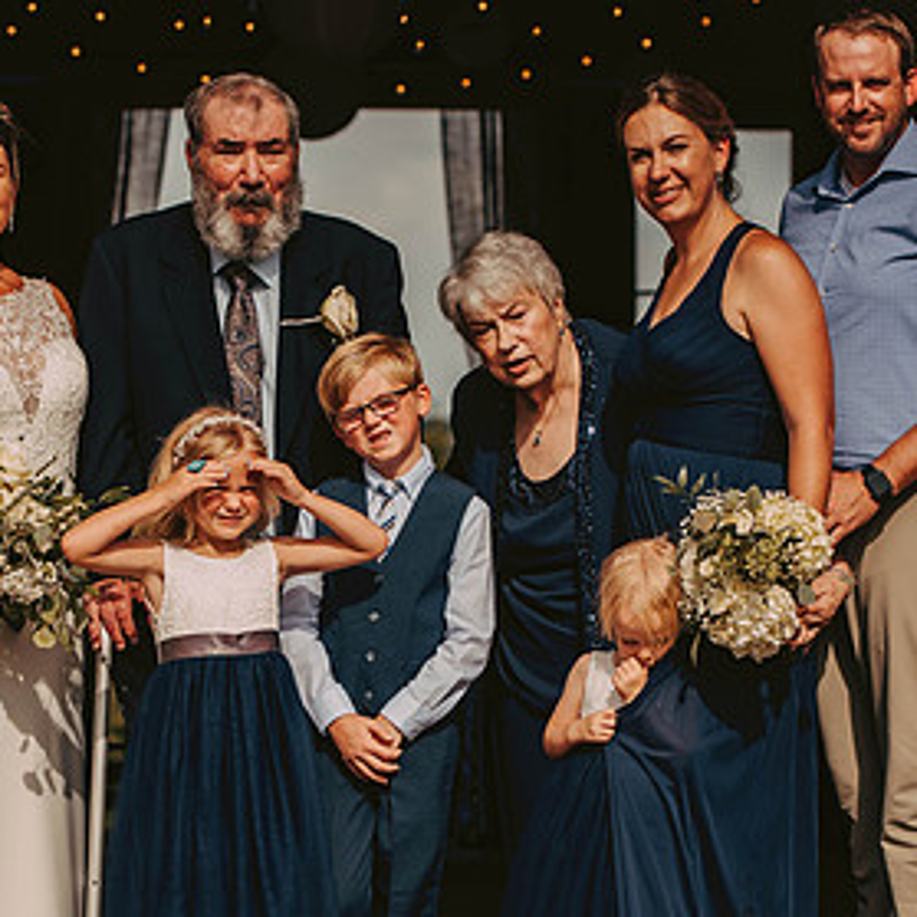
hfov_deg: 11.8
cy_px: 528
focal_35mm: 148
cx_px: 322
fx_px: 4436
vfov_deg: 11.8
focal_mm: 80
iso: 200
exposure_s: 1/3200
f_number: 2.8
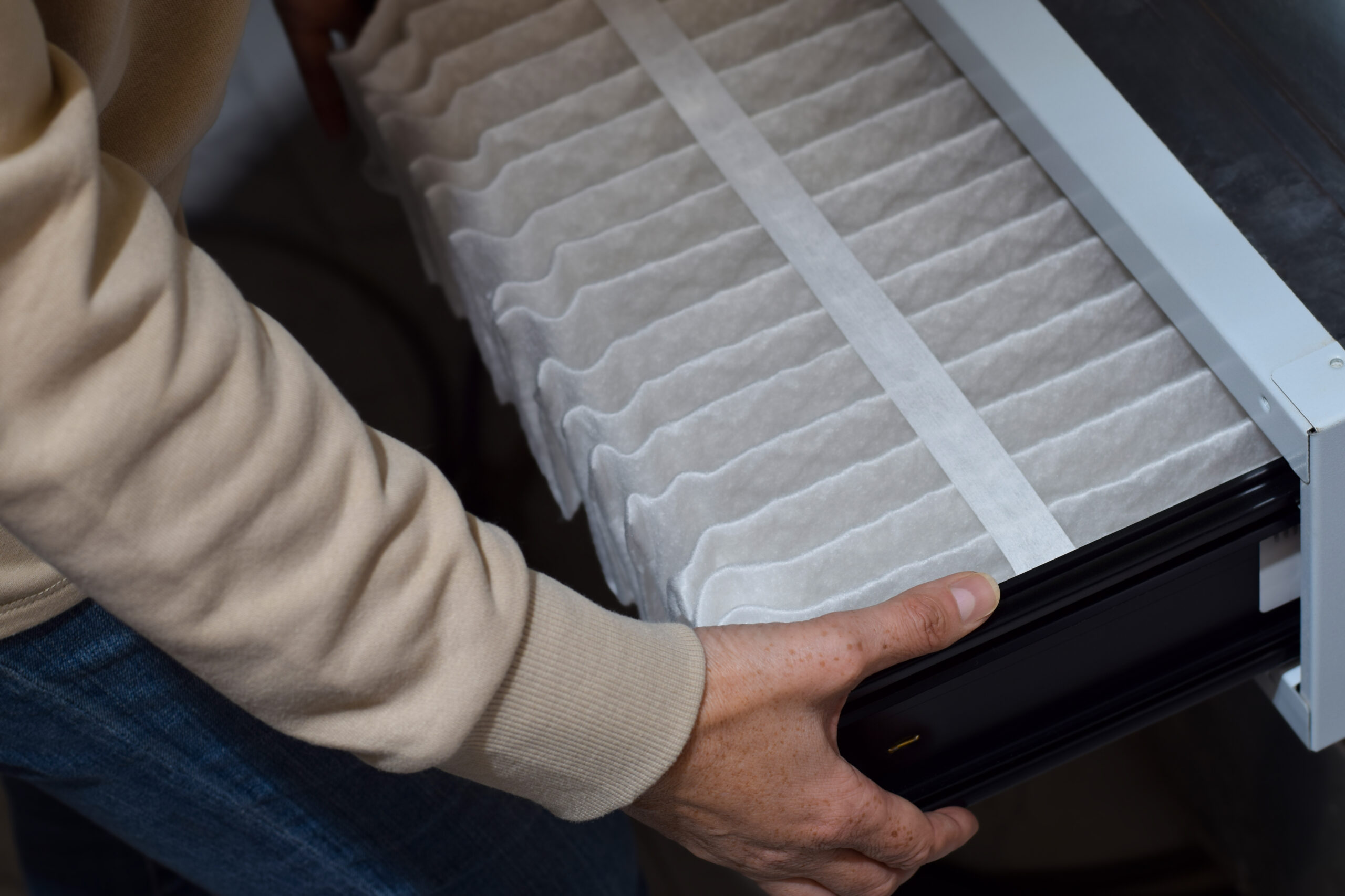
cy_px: 448
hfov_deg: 27.0
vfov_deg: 18.2
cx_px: 672
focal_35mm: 75
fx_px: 2802
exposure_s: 1/3
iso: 100
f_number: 5
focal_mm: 50
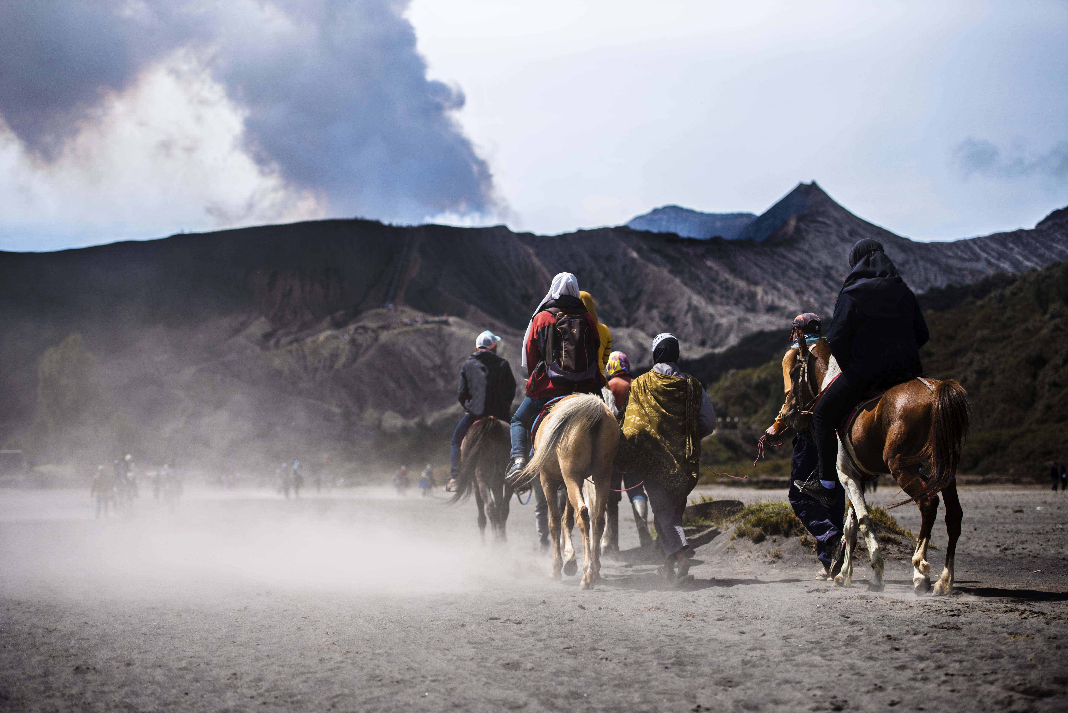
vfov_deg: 19.5
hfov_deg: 28.8
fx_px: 2077
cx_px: 534
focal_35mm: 70
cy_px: 356
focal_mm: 70
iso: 160
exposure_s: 1/4000
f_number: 3.2
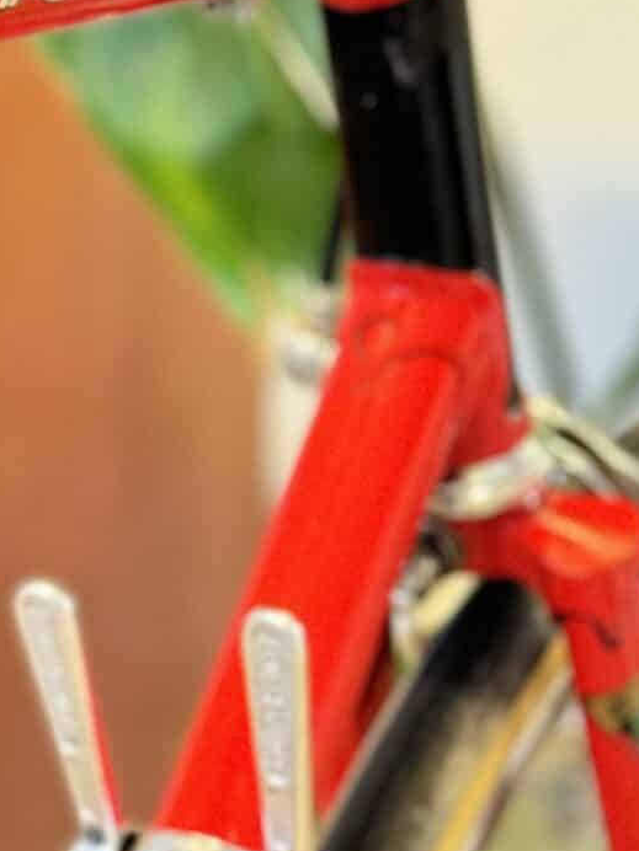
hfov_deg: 10.3
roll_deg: -0.1
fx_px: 3495
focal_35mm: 142
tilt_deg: -5.7
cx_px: -64
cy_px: -114
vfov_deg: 13.6
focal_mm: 6.76
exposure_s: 1/25
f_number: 1.78
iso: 800
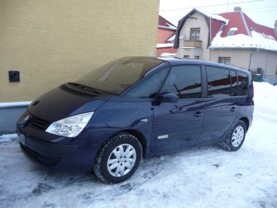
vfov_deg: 49.7
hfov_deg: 63.4
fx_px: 224
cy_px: 104
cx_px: 138
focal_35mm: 28
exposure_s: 1/100
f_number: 3.3
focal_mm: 4.7
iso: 200
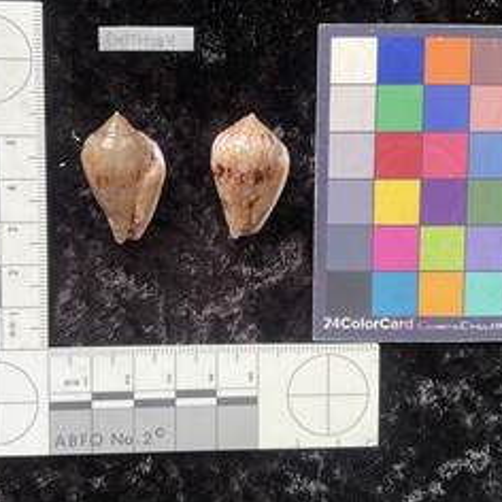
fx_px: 623
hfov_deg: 43.7
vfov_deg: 43.8
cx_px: 208
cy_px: 229
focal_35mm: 38
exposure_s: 1/104
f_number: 1.8
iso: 16
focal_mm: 3
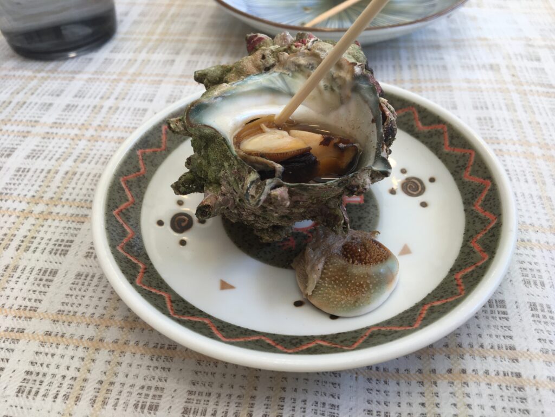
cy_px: 208
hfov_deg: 61.7
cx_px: 278
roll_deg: +3.8
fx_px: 465
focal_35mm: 29
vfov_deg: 48.2
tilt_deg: -44.9
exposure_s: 1/60
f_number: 2.2
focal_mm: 4.15
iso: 25
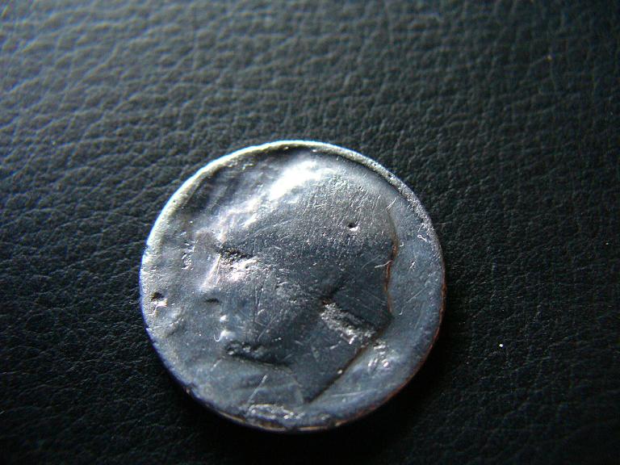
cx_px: 310
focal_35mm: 37
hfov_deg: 50.1
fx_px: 663
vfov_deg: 38.7
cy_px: 232
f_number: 2.8
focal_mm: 6.1
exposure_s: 1/50
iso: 200
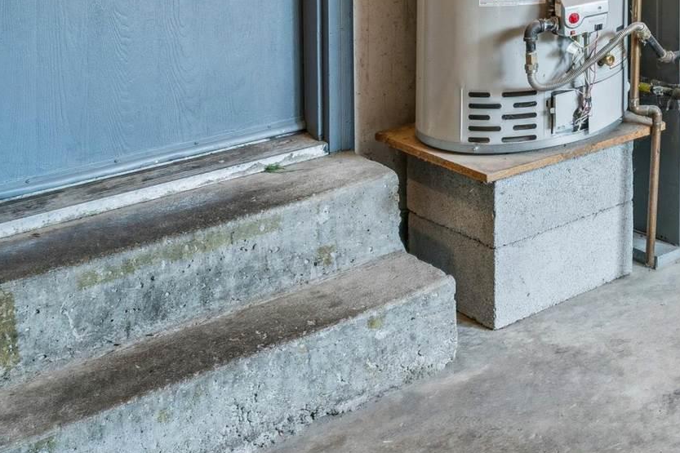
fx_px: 1114
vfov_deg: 20.2
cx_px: 963
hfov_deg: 26.6
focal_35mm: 59
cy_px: -204
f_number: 13
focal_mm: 16
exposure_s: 1/3.33
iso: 400
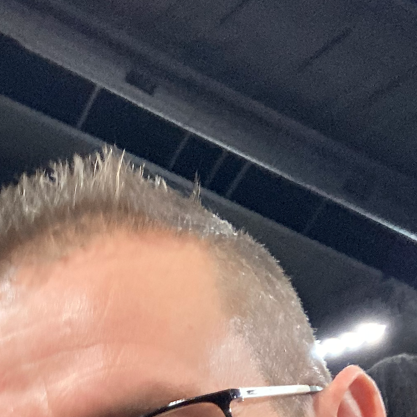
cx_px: 31
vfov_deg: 18.4
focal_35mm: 86
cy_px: 577
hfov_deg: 19.7
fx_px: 1172
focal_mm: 2.87
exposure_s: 1/60
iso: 200
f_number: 2.2
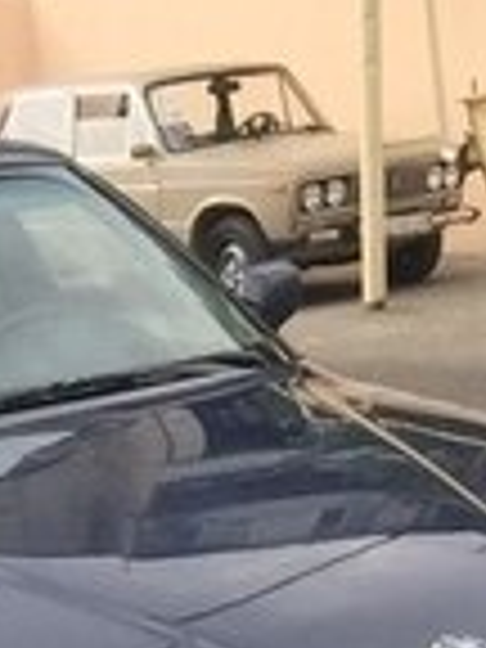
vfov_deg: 17.5
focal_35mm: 107
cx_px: -40
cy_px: 770
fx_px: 2003
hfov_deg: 13.6
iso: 32
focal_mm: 2.65
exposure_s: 1/481
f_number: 2.2
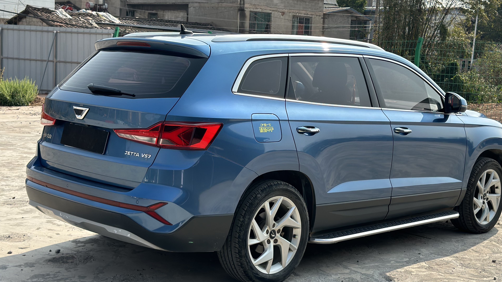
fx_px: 732
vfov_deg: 21.8
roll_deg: -2.8
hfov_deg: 37.8
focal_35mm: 55
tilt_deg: -6.9
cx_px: 257
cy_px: 136
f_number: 1.78
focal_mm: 6.86
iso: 80
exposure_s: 1/3257
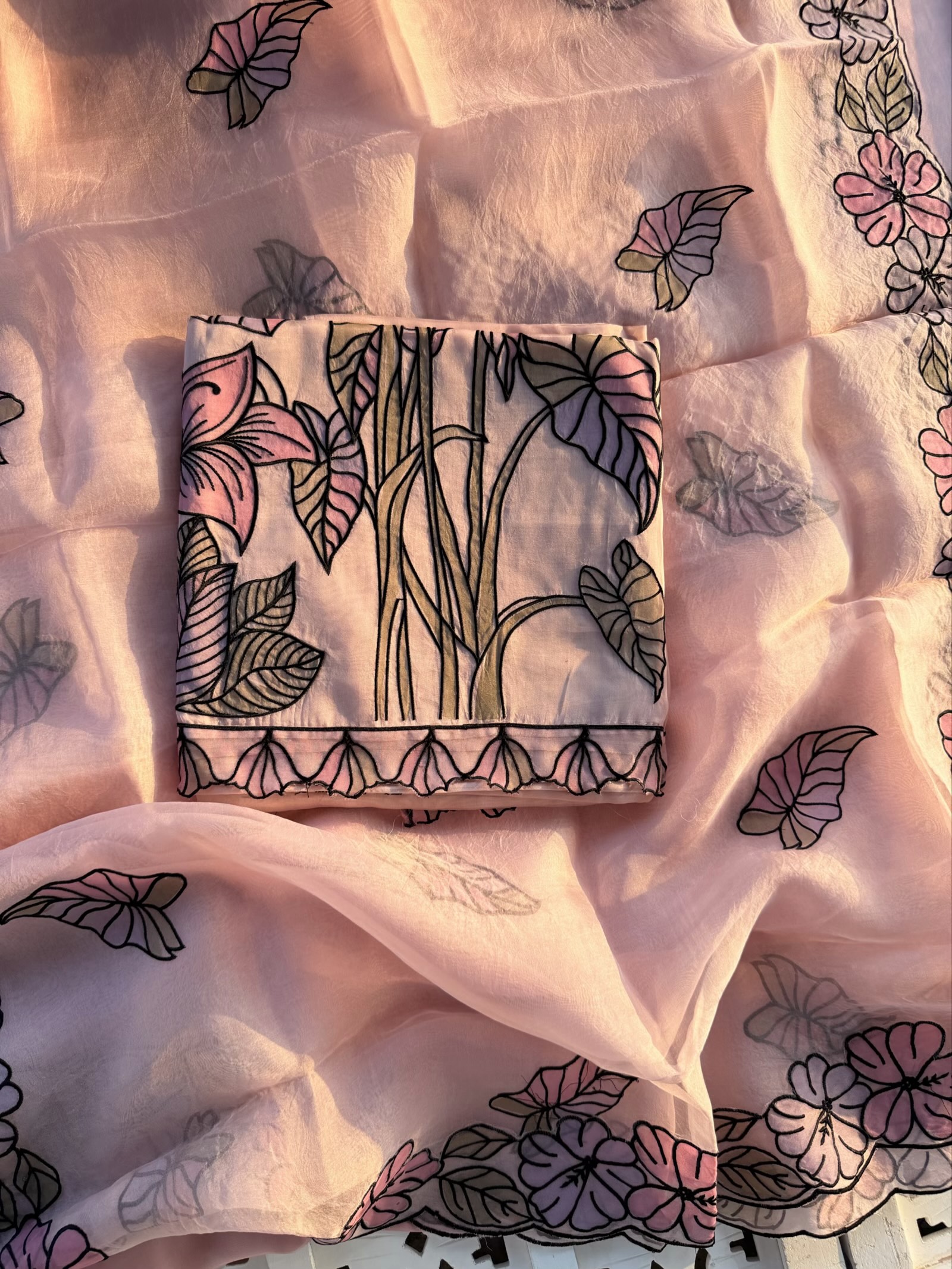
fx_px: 880
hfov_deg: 56.8
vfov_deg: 71.6
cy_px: 634
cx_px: 476
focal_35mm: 24
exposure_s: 1/360
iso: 80
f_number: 1.78
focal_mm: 6.76
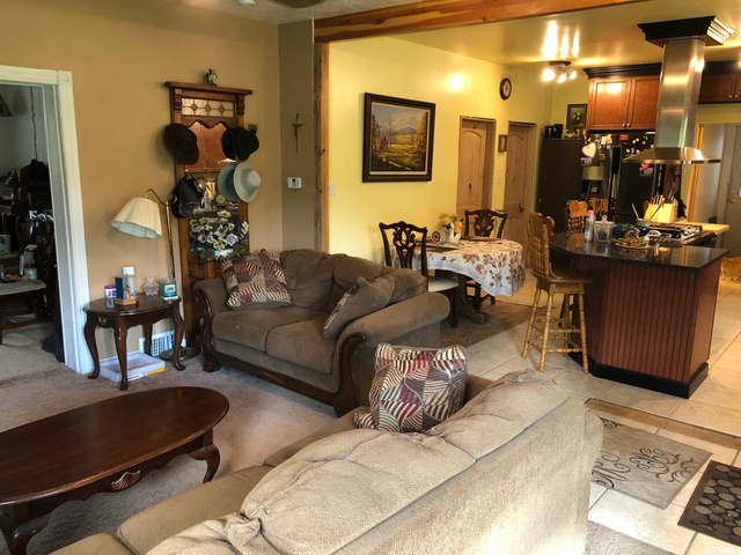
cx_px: 370
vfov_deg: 49.7
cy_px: 278
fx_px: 599
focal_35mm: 28
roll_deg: -1.3
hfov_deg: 63.4
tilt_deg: -10.8
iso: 64
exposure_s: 1/15
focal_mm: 4
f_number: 1.8
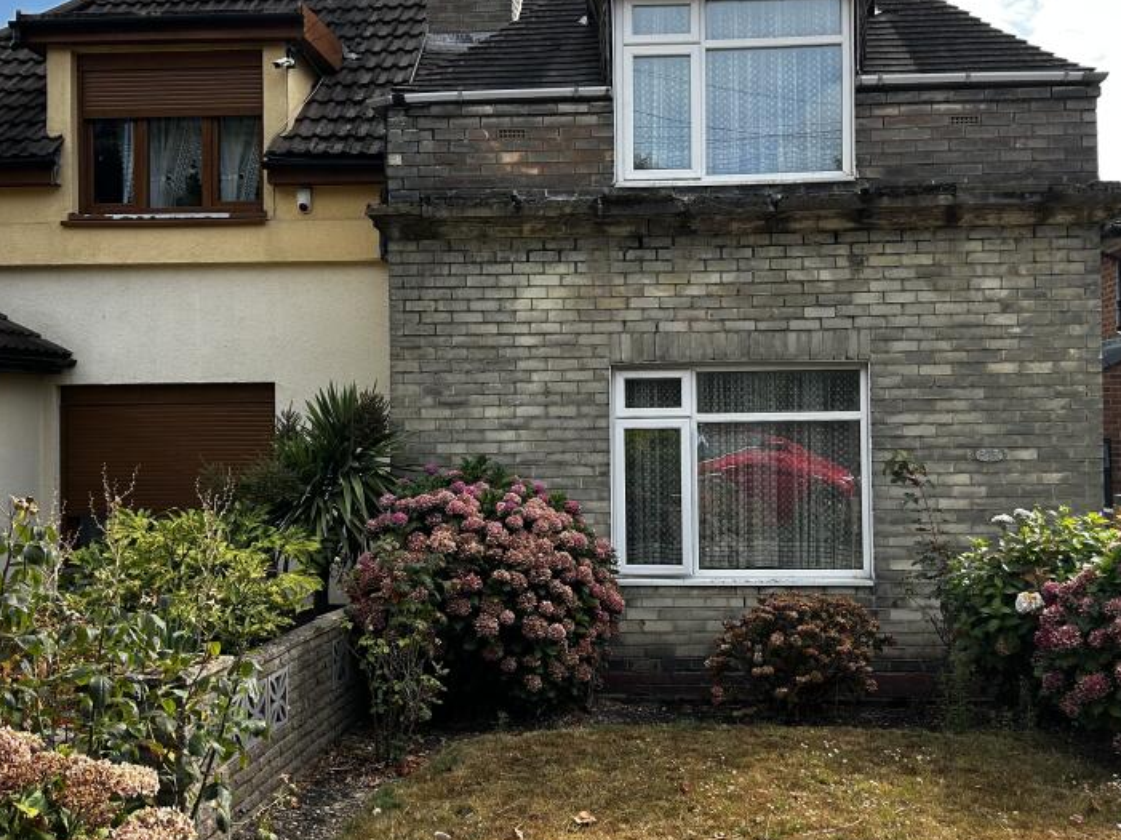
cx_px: 624
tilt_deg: +1.9
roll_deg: +0.6
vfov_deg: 37.7
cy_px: 398
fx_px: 1230
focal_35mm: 38
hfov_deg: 48.9
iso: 50
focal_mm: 5.7
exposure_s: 1/1159
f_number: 1.5
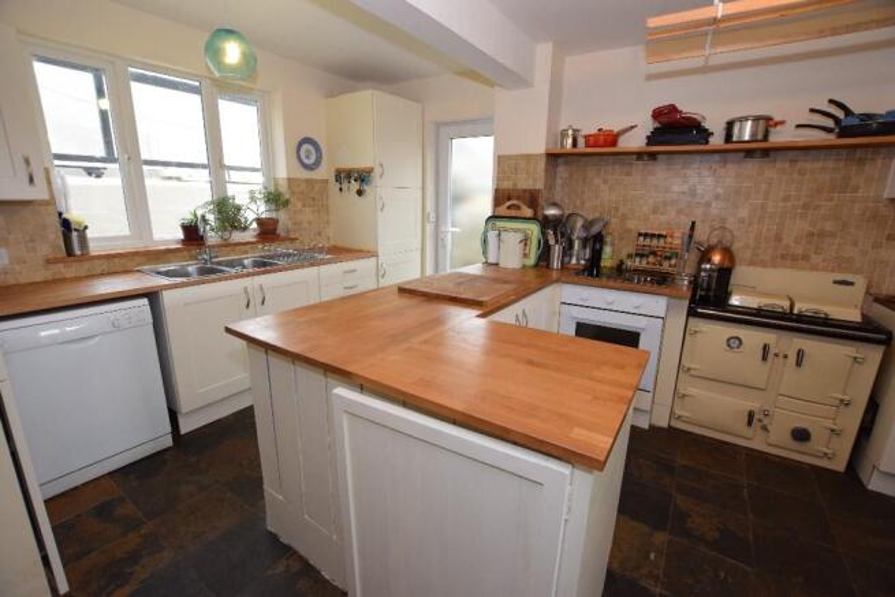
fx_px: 373
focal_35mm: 15
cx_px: 448
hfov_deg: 100.4
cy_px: 298
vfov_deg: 77.4
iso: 800
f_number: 4
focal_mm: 10
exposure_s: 1/60
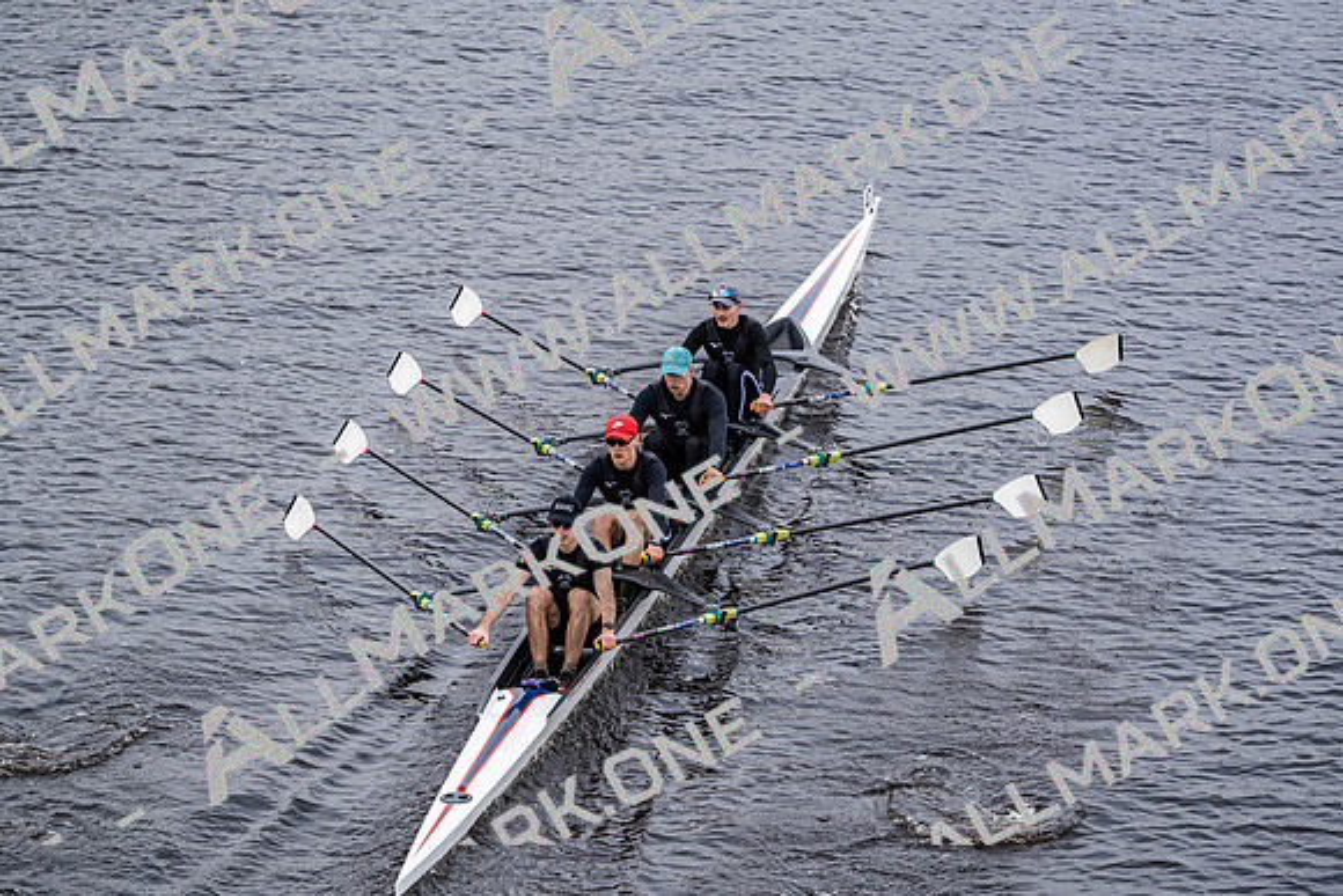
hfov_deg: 10.6
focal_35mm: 194
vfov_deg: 7.1
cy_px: 448
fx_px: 7239
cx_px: 672
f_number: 2.8
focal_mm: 194
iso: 320
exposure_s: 1/2000
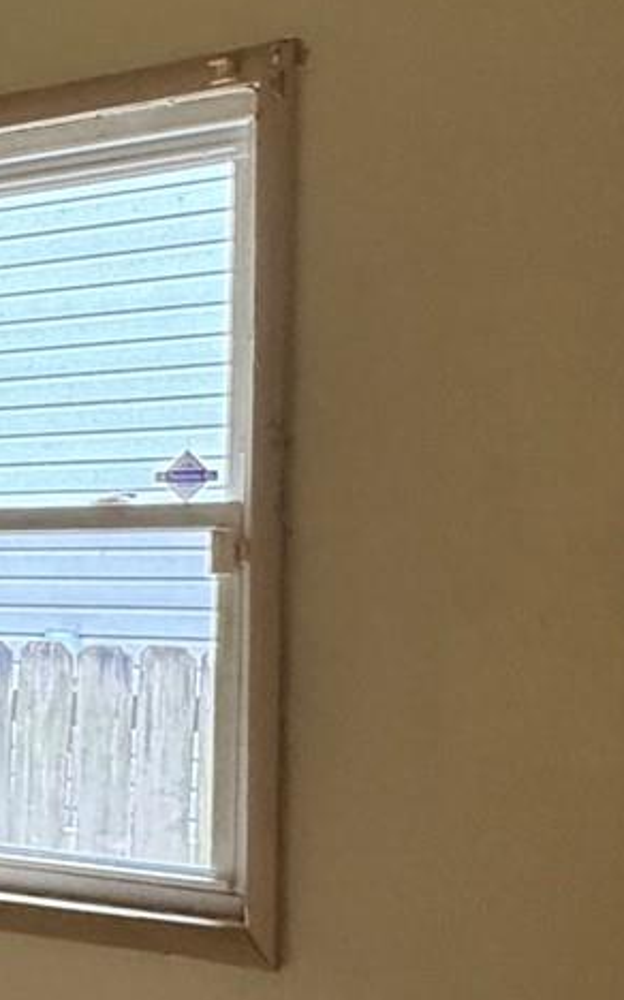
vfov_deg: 31.3
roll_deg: -1.1
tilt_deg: -3.6
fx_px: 1771
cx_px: -519
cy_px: 658
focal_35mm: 65
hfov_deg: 16.5
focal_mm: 2.22
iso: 320
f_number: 2.2
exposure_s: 1/81
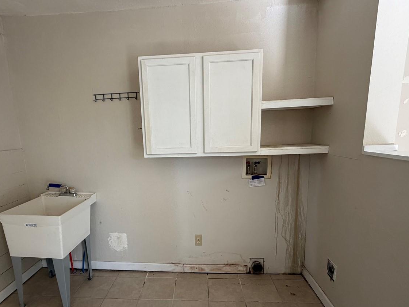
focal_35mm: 20
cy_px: 173
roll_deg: +2.1
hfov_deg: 81.5
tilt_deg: -10.1
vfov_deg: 65.7
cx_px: 183
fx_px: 236
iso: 160
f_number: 2.2
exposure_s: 1/121
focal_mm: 2.22
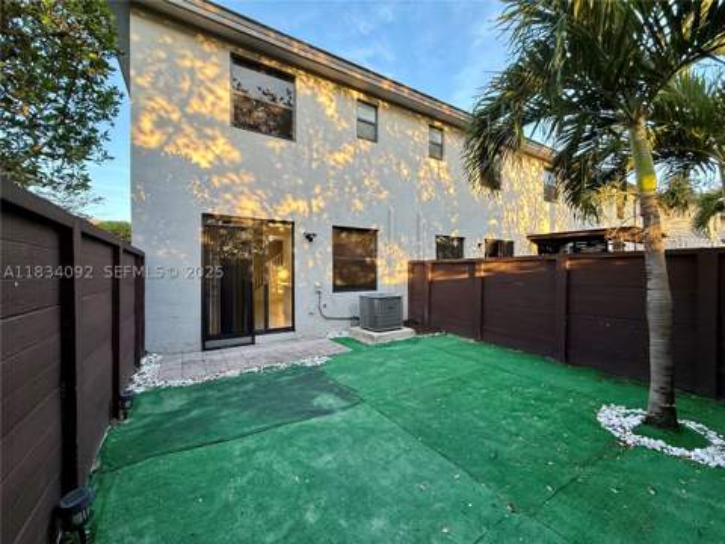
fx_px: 293
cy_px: 272
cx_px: 362
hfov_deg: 102.1
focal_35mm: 14
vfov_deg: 85.7
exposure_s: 1/99
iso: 64
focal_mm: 2.22
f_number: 2.2
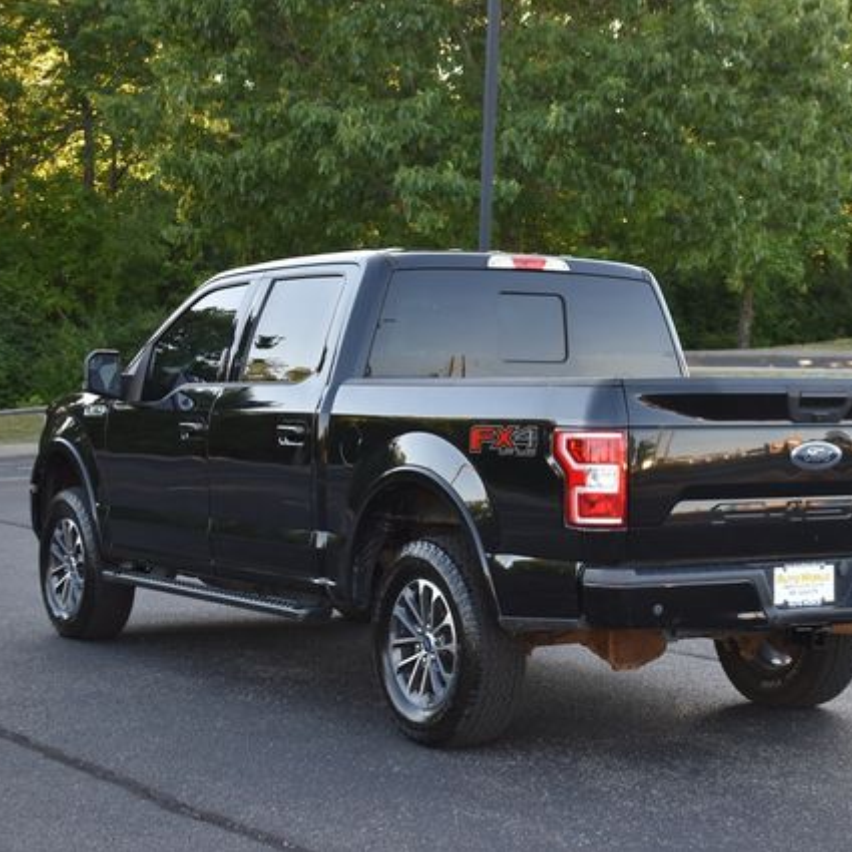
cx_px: 609
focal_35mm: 73
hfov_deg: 23.5
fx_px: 2033
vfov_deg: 23.7
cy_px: 426
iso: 640
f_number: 4.8
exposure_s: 1/250
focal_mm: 38
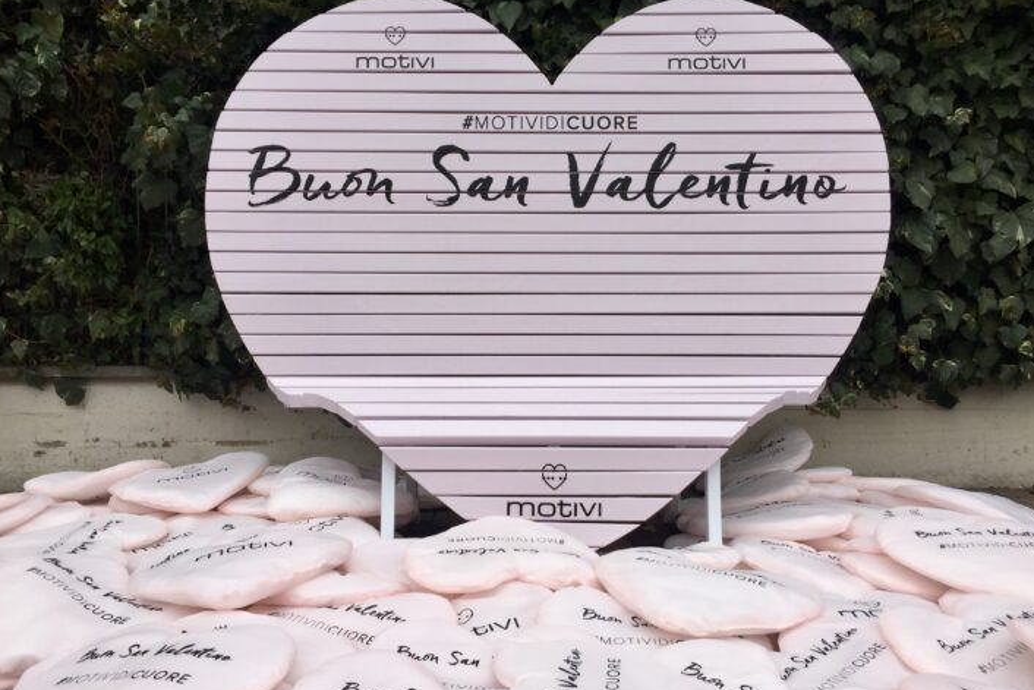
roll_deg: -1.1
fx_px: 891
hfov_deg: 60.3
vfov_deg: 42.3
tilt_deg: -1.0
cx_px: 519
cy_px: 346
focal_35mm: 31
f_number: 2.2
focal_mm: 4.15
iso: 32
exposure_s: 1/565
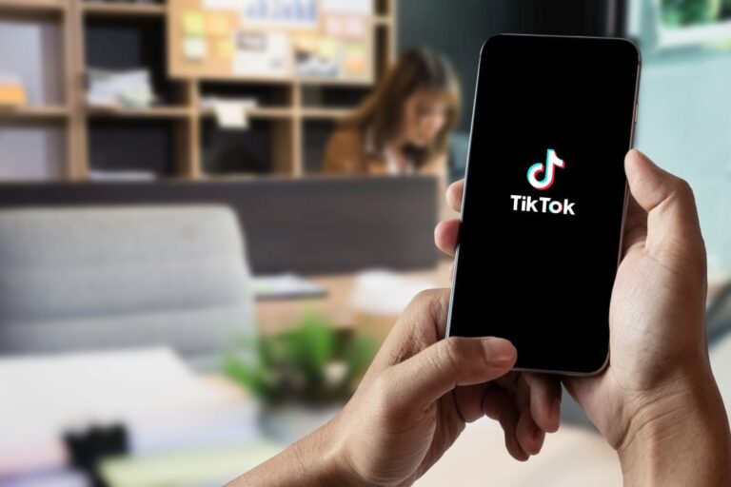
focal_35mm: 49
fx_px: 999
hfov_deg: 40.2
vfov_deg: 27.4
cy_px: 244
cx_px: 366
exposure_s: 1/100
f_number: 2.8
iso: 500
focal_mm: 46.5
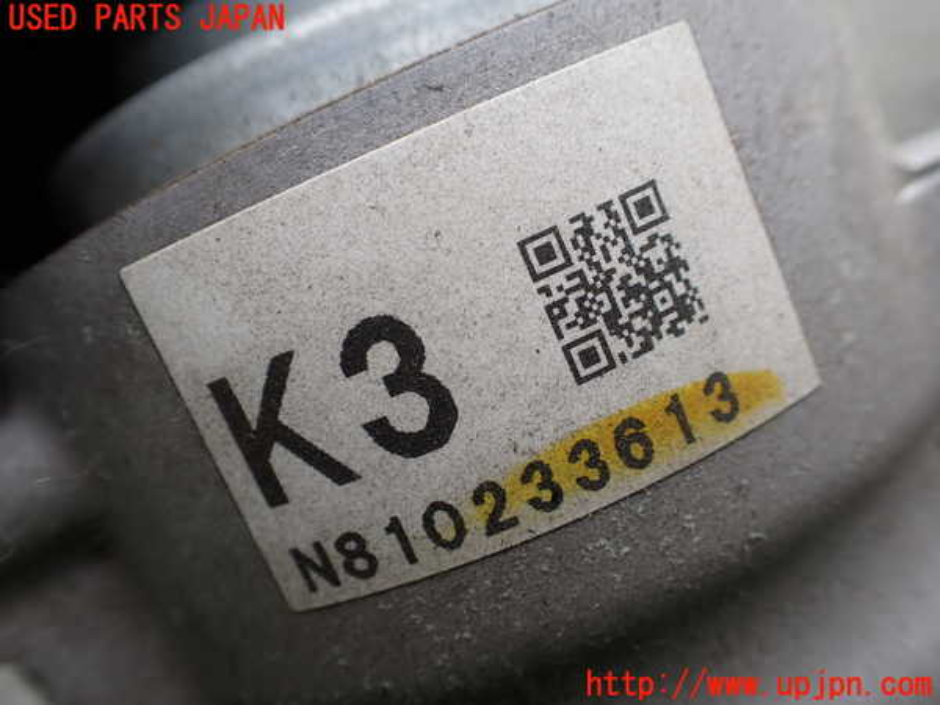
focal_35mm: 30
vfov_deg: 46.8
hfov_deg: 60.0
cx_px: 470
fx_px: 815
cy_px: 352
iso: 100
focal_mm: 5.4
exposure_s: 1/160
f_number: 2.3
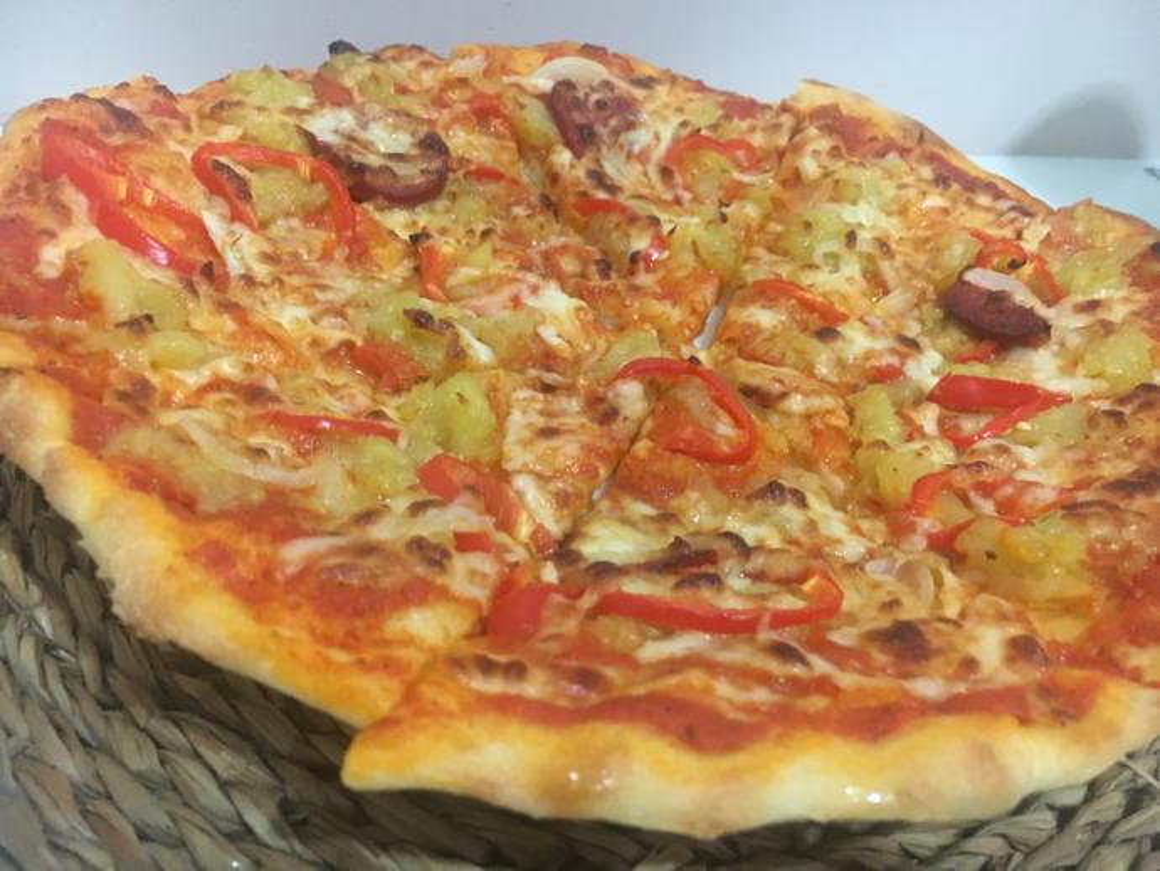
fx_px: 972
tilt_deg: -37.5
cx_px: 580
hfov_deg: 61.6
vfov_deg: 48.3
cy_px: 436
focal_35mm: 29
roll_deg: -10.5
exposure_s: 1/25
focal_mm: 4.15
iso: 200
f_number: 2.2
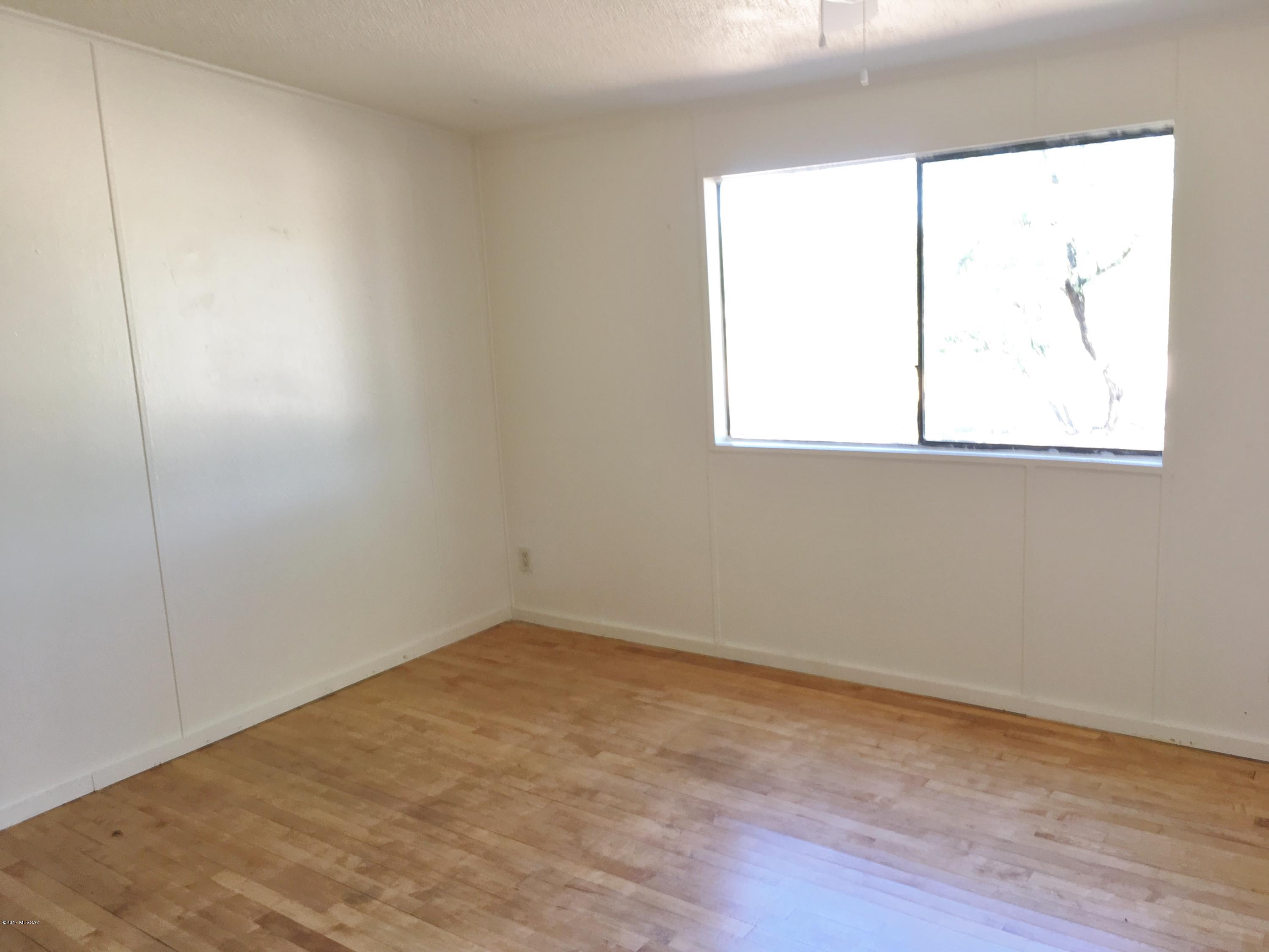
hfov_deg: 61.7
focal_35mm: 29
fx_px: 1063
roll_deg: +2.0
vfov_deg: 48.2
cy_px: 476
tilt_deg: -10.1
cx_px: 634
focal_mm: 4.15
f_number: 2.2
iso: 25
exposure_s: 1/30
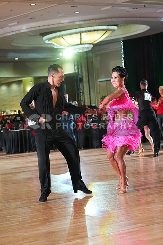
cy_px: 122
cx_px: 82
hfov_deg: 13.7
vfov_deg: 20.4
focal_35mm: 100
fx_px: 679
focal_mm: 100
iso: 8000
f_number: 4.5
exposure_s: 1/400
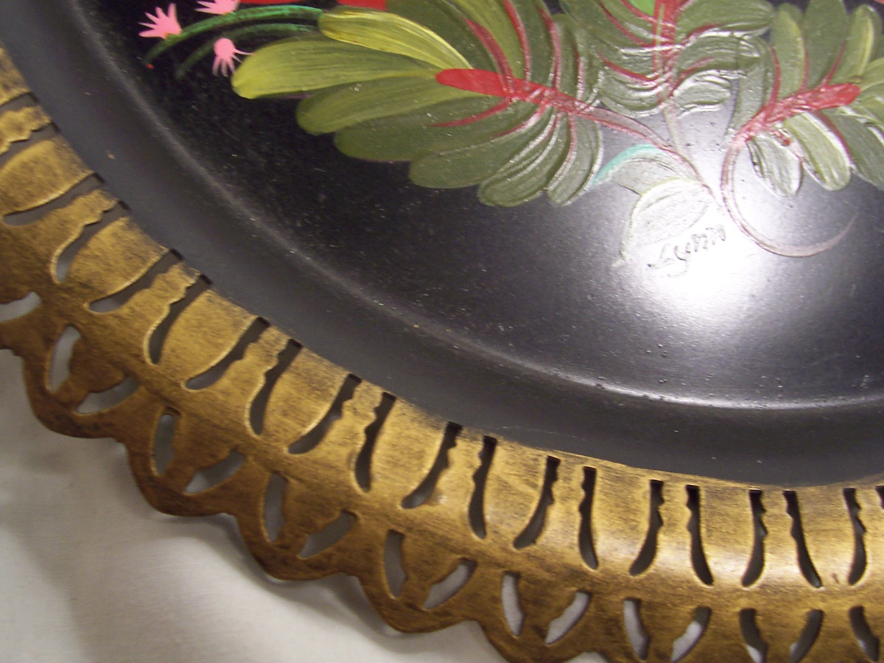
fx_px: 945
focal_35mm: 37
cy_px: 332
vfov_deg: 38.7
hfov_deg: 50.1
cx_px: 442
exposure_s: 1/90
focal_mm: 5.6
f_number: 2.8
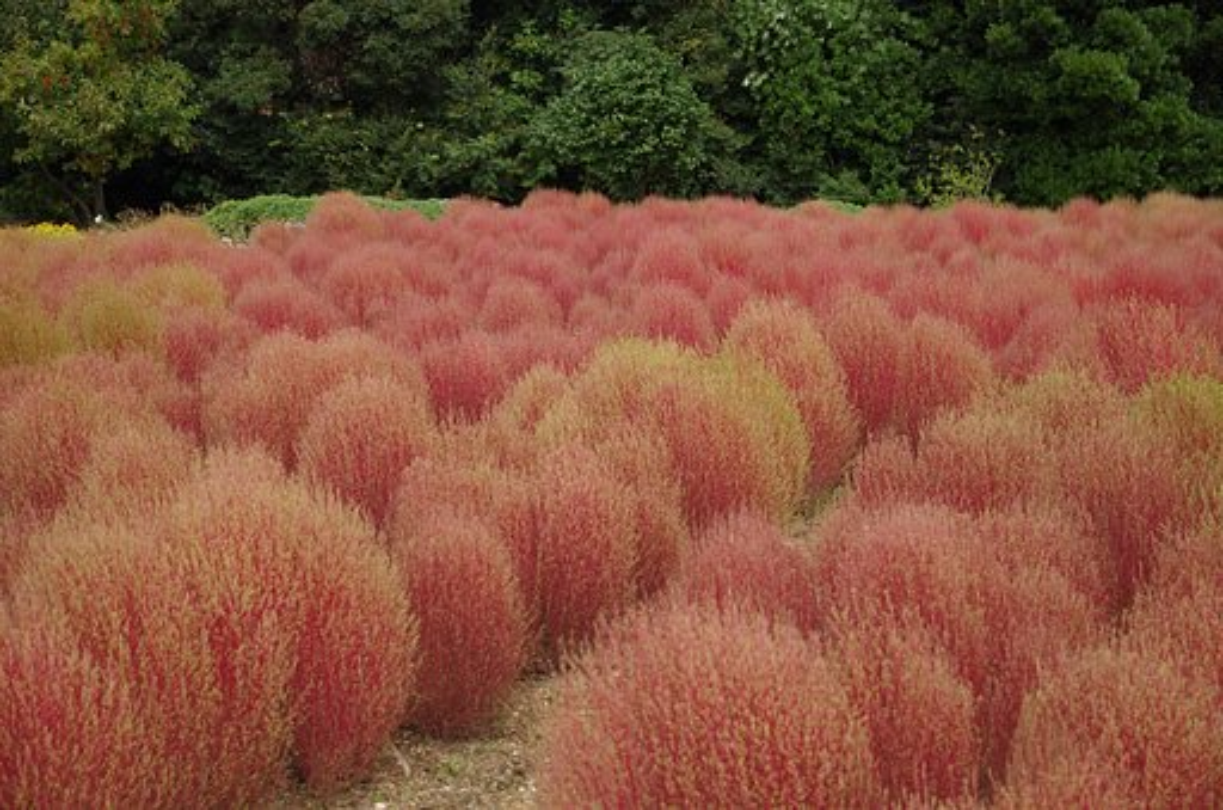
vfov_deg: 26.4
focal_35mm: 51
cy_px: 405
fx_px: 1729
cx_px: 612
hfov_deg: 39.0
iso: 100
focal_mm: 34
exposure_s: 1/400
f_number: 3.5
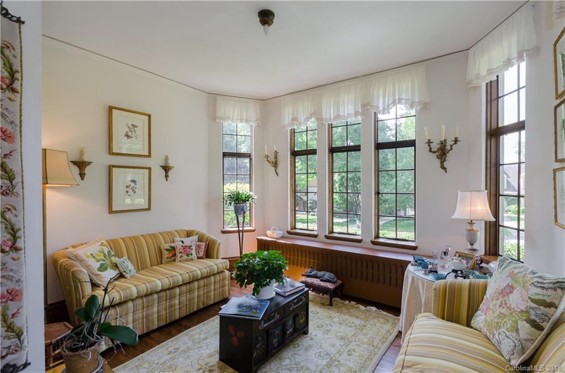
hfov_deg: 95.1
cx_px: 282
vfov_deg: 71.7
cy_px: 186
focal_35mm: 16
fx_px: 258
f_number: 8
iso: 250
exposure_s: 1/50
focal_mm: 11
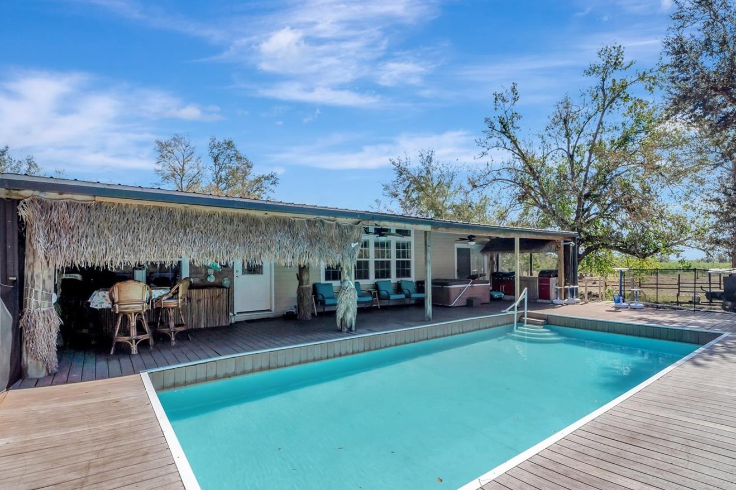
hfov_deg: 93.1
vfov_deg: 70.3
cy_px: 263
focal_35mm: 17
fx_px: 347
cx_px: 394
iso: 250
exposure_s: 1/1250
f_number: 9
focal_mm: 14
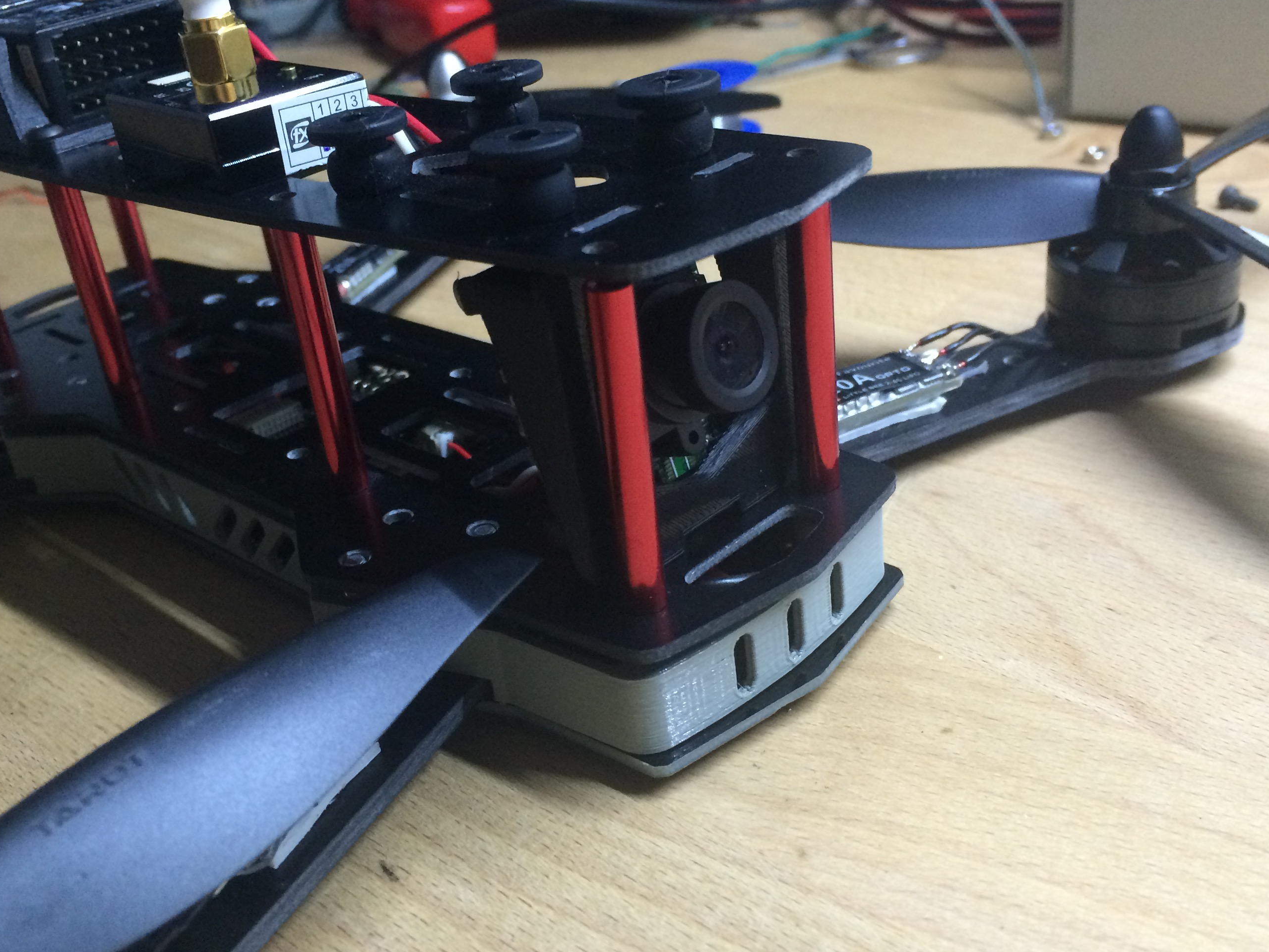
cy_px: 513
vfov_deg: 38.6
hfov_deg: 50.0
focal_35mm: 37
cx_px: 559
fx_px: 1357
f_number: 2.2
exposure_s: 1/33
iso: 250
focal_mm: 4.15
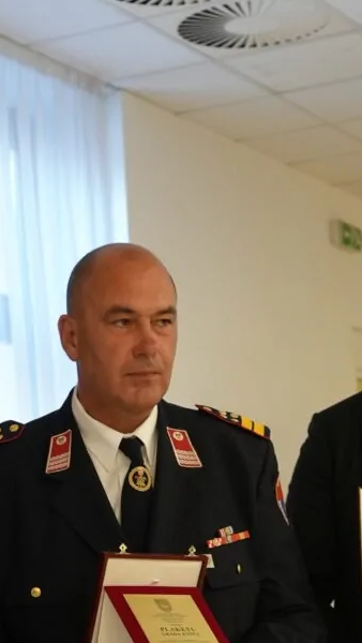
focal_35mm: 95
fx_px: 1619
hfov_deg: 12.7
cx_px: 92
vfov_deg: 21.7
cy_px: 638
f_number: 4
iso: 3200
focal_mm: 34
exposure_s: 1/160
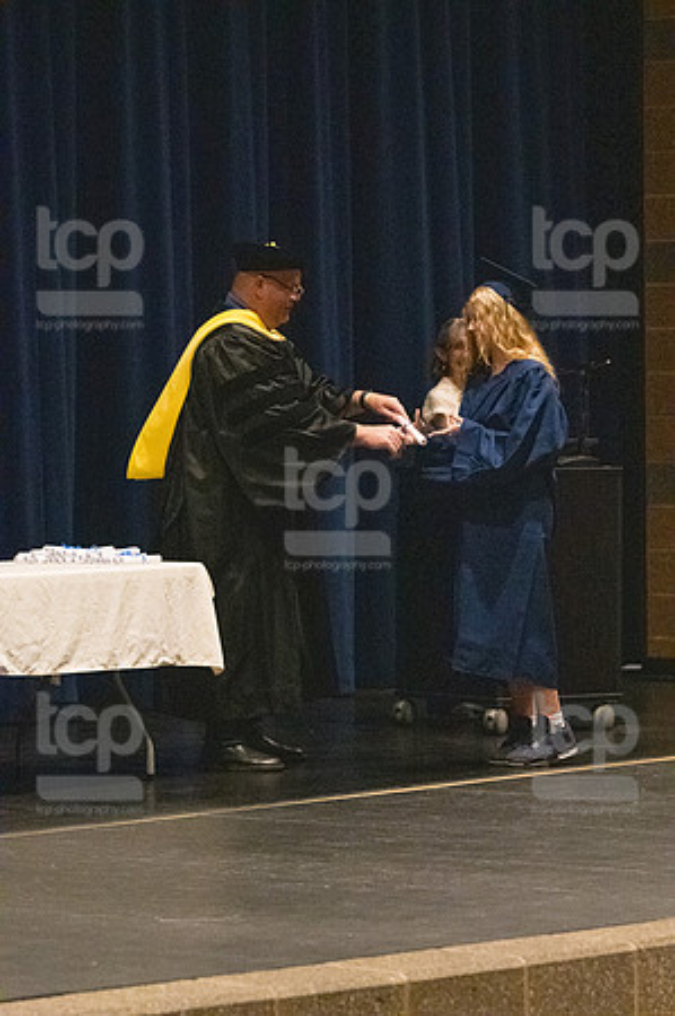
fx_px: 4905
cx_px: 338
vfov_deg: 11.8
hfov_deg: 7.9
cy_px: 508
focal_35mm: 174
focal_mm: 116
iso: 10000
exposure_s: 1/400
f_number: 3.2
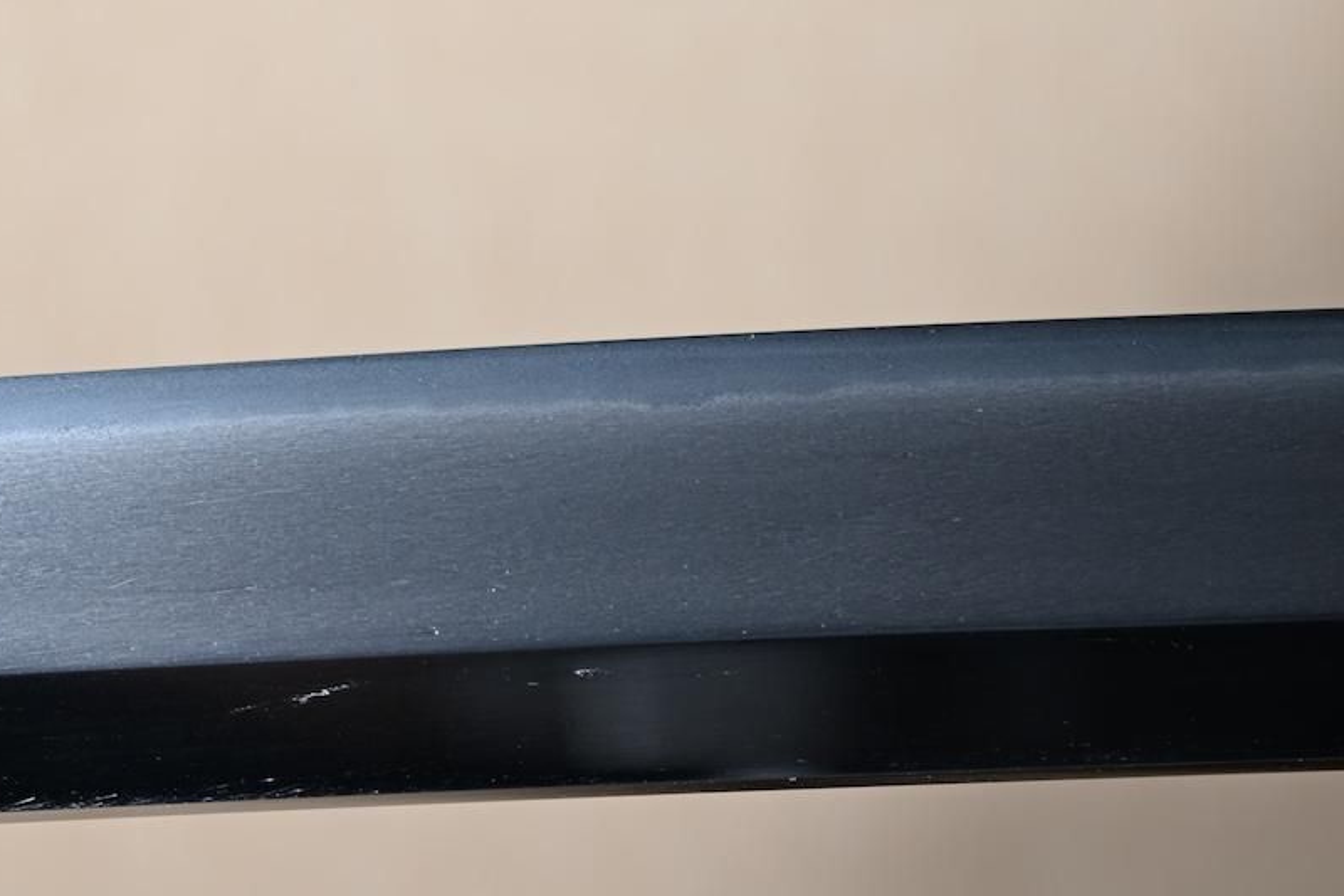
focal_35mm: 147
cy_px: 537
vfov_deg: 9.3
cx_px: 748
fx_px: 5487
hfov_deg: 14.0
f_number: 5
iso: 100
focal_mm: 56
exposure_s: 1
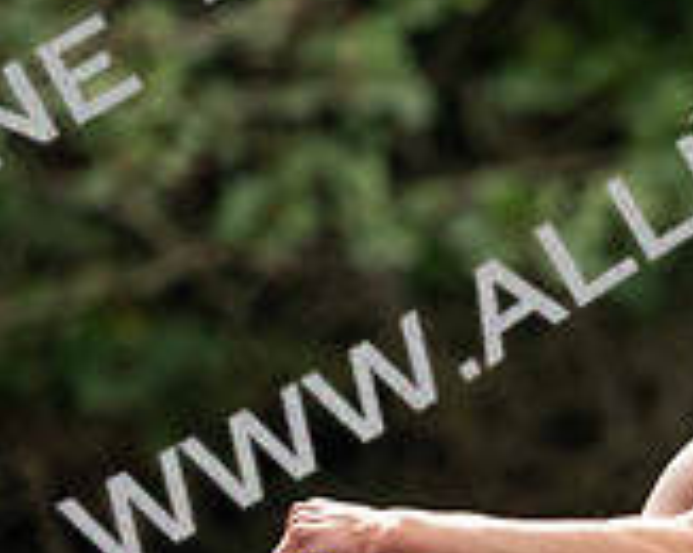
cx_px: 582
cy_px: 583
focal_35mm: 1339
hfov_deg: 1.4
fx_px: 27430
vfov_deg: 1.2
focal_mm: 400
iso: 1250
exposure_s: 1/2500
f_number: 4.5
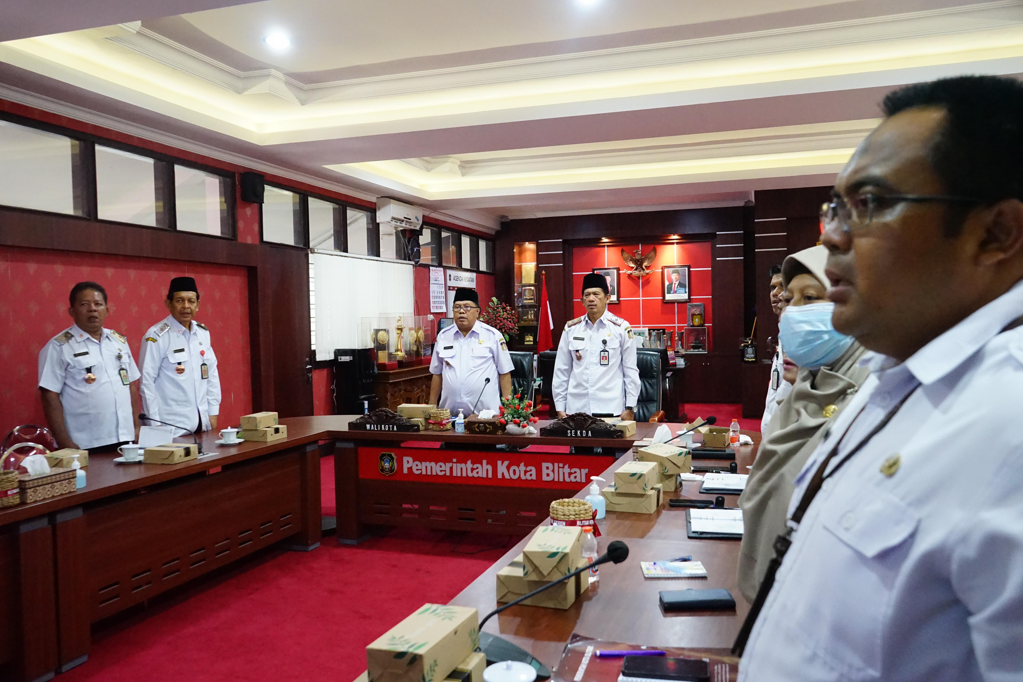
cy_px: 341
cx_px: 512
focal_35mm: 28
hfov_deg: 65.5
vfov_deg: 46.4
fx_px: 796
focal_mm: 28
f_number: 6.3
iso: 8000
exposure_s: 1/80
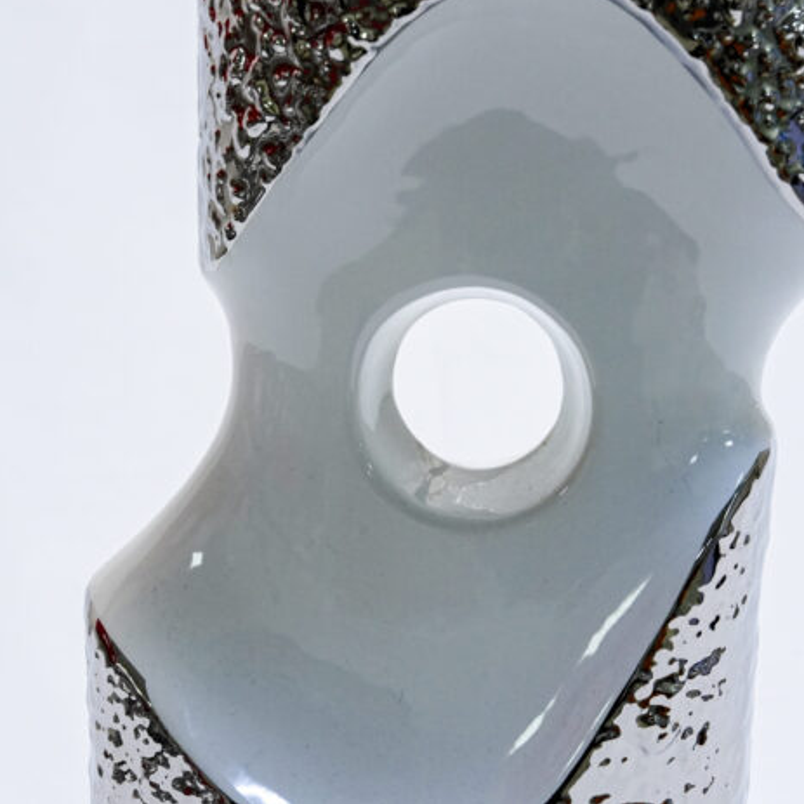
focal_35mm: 90
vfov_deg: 19.3
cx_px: 398
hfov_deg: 19.3
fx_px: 2365
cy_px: 399
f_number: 13
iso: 3200
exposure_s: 1/125
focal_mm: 70
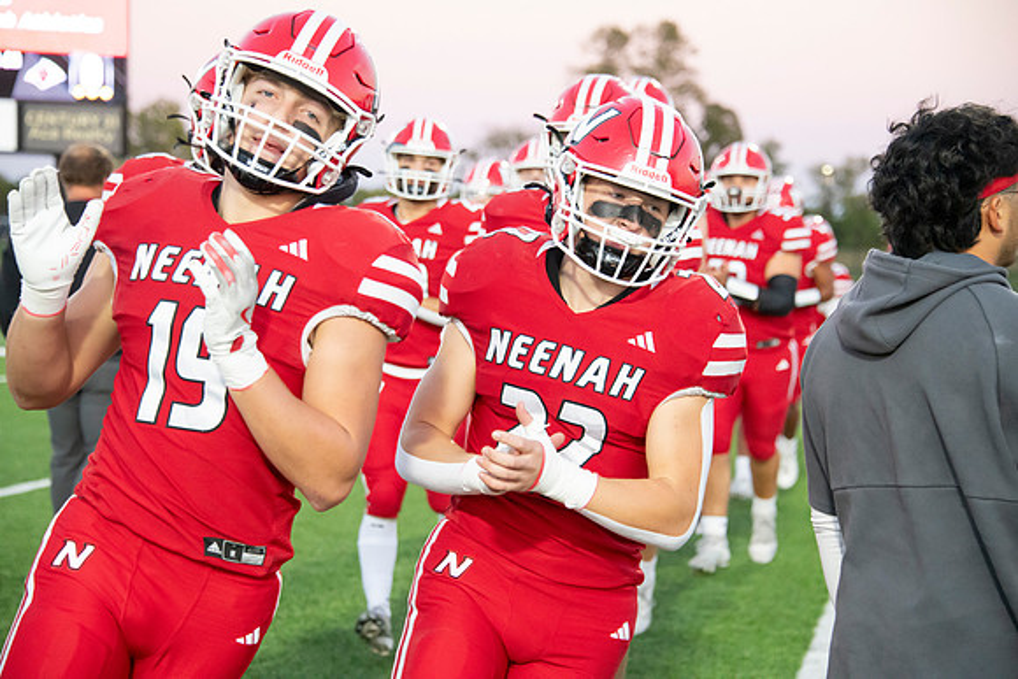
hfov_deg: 18.3
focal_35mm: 112
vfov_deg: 12.2
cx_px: 509
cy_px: 340
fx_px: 3168
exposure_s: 1/640
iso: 8000
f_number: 5.6
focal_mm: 112
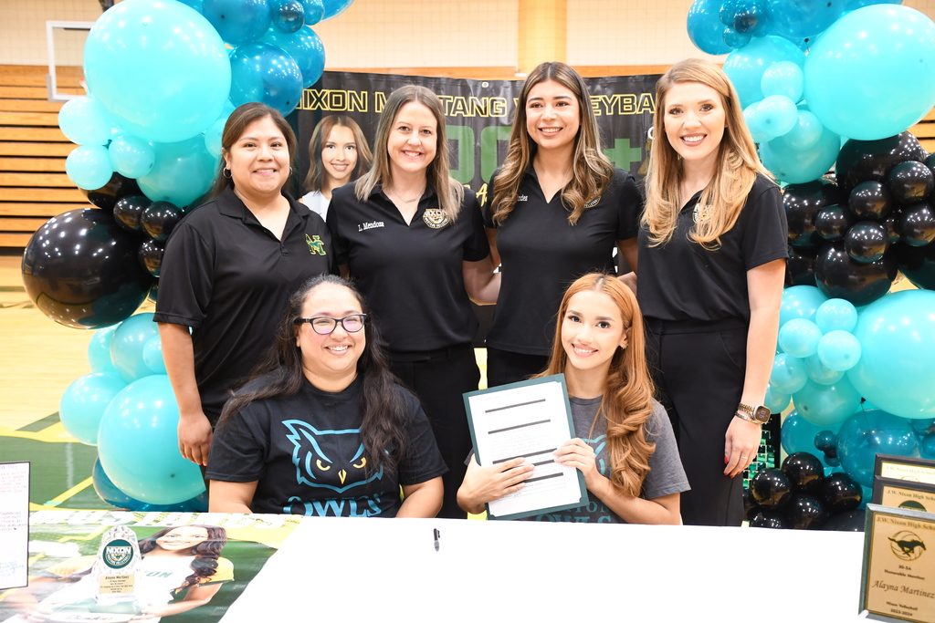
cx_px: 468
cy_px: 312
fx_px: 1091
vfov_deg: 31.9
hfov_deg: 46.4
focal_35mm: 42
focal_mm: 28
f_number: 5.6
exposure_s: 1/80
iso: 1250
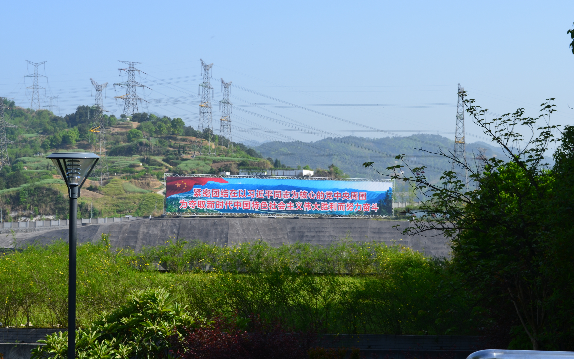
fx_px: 970
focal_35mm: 62
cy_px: 189
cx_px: 283
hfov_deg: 33.0
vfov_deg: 21.0
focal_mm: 40
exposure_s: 1/125
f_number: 11
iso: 125
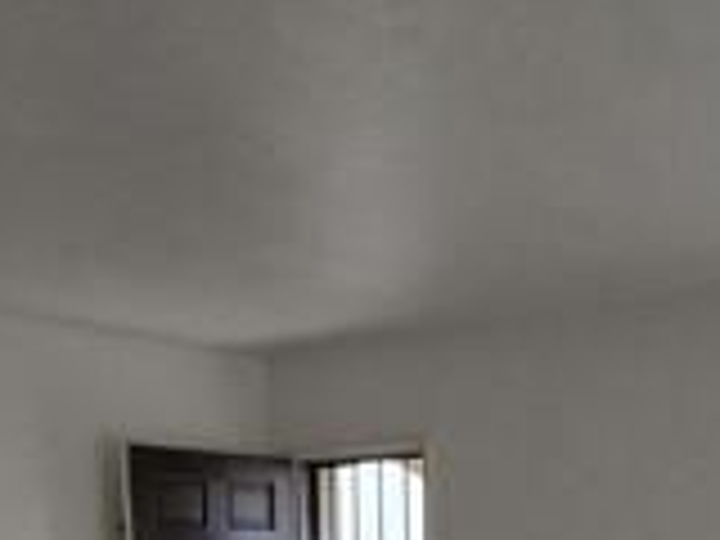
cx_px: 526
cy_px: 783
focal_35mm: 52
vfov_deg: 23.2
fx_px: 1082
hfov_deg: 36.1
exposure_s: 1/60
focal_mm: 2.2
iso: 200
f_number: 2.2
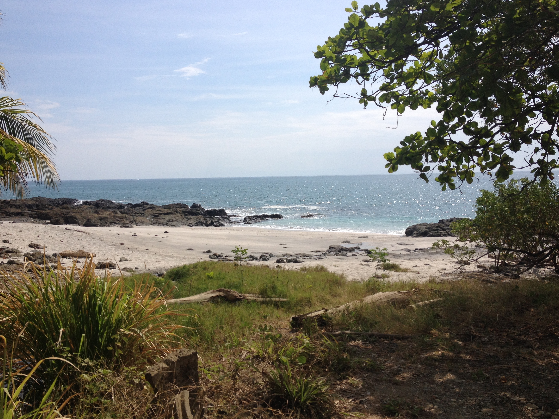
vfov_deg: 39.7
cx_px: 276
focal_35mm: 36
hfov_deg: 51.4
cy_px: 213
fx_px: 581
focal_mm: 4.28
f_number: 2.4
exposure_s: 1/2907
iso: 50
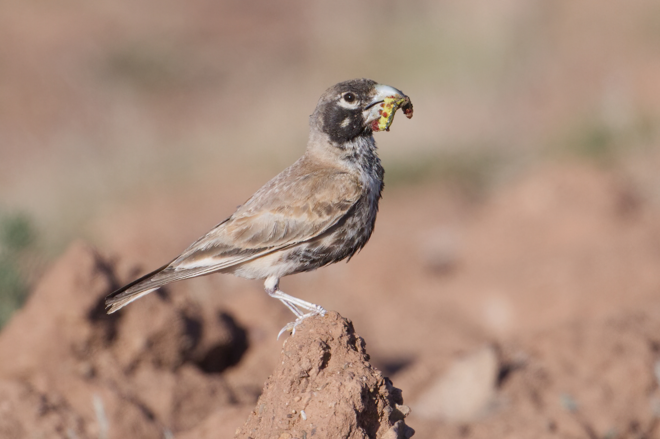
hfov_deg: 2.5
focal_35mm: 840
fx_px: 15395
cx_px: 330
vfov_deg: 1.6
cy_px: 220
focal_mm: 840
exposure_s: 1/1600
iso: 450
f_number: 9
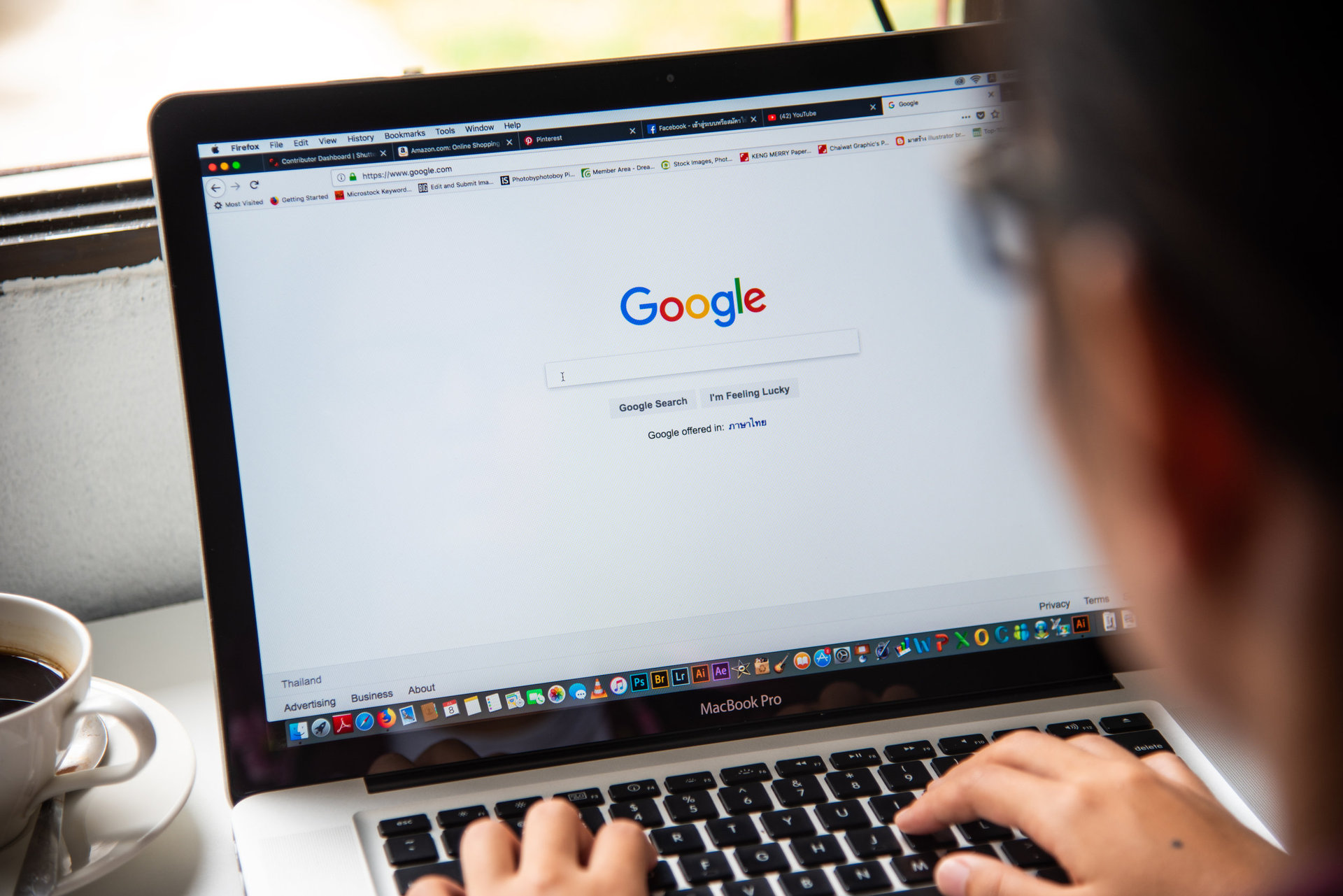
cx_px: 672
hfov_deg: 23.9
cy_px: 448
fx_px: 3171
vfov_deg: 16.1
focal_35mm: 85
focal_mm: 85
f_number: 4
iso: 100
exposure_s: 1/60
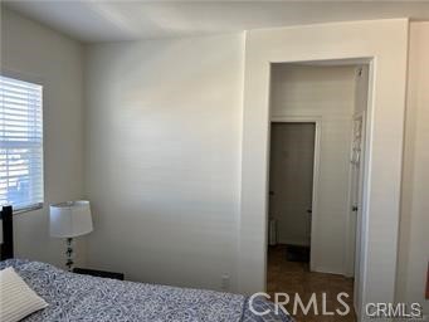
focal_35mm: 26
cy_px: 161
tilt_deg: -1.7
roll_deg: -1.0
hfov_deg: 67.3
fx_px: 322
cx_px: 214
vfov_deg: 53.1
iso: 125
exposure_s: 1/120
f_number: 1.6
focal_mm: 5.1
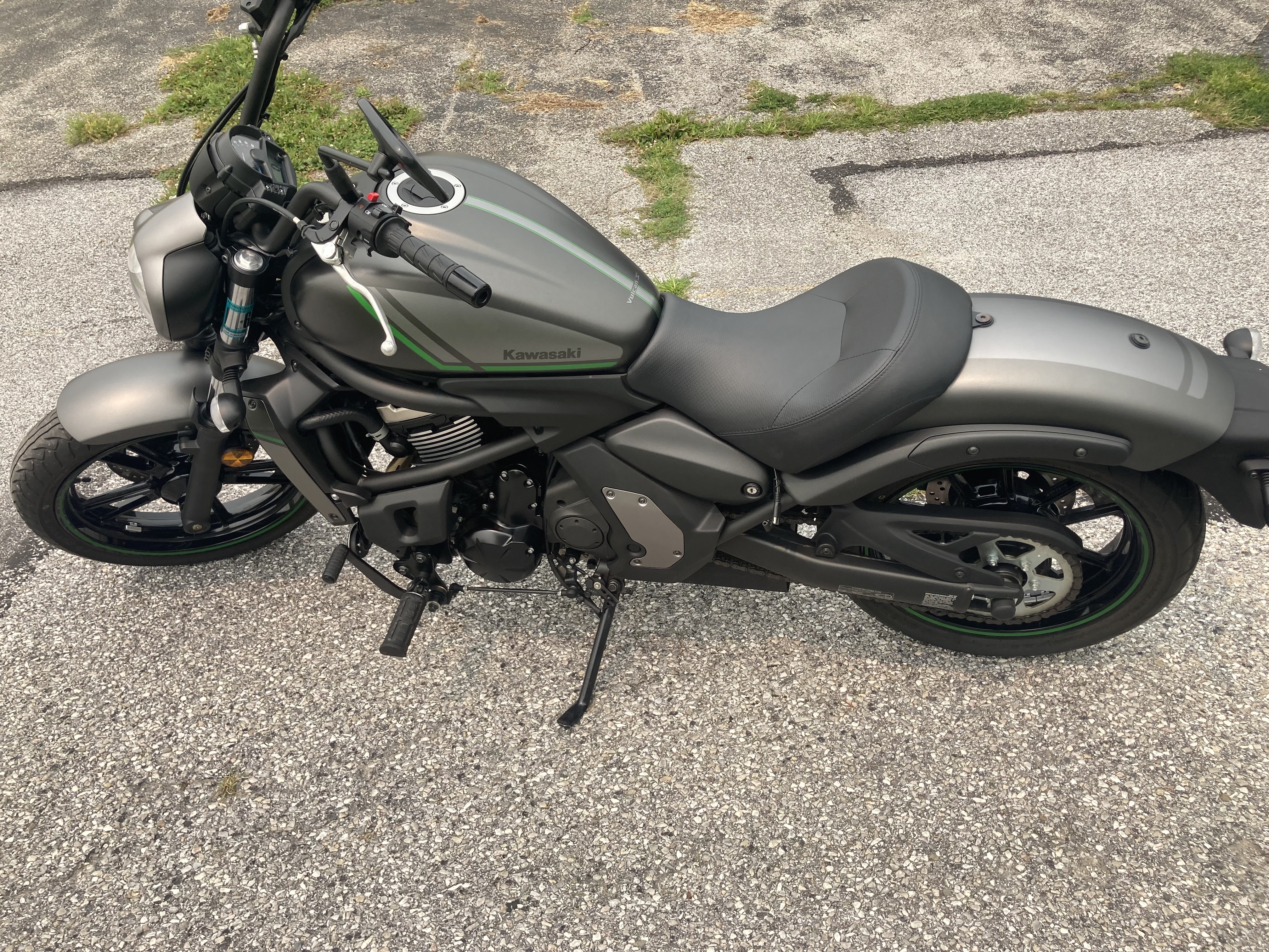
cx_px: 634
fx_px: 1026
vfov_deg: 49.7
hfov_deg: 63.4
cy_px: 476
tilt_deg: -32.6
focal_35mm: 28
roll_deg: +6.9
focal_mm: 3.99
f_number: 1.8
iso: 20
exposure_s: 1/1000
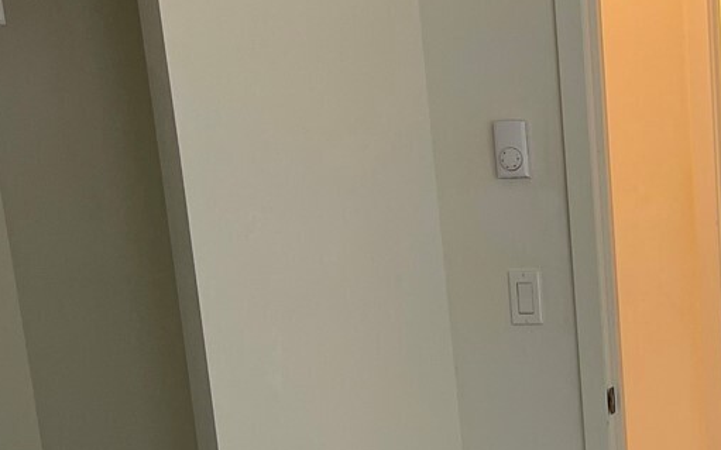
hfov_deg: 23.8
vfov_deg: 14.7
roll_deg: +3.5
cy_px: 671
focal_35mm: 83
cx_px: 735
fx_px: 1630
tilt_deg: -15.9
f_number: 1.6
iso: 80
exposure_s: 1/60
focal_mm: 5.1
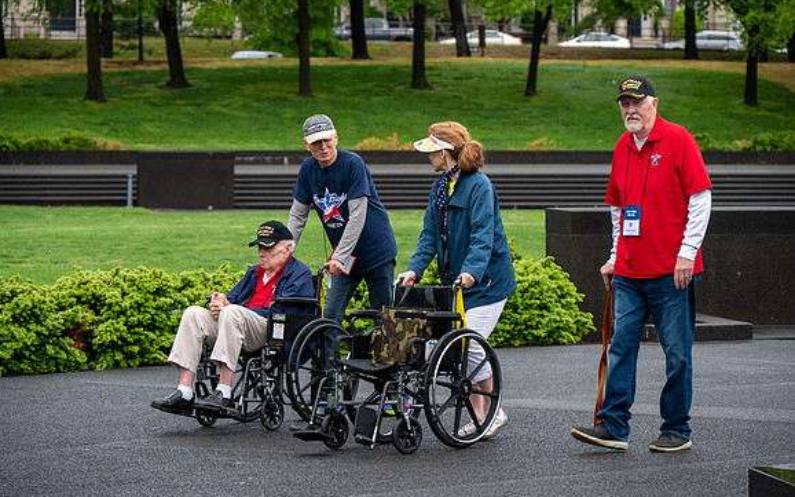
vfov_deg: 9.5
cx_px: 398
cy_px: 238
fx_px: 2989
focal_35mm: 138
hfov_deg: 15.1
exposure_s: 1/100
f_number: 6.3
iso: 360
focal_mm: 135
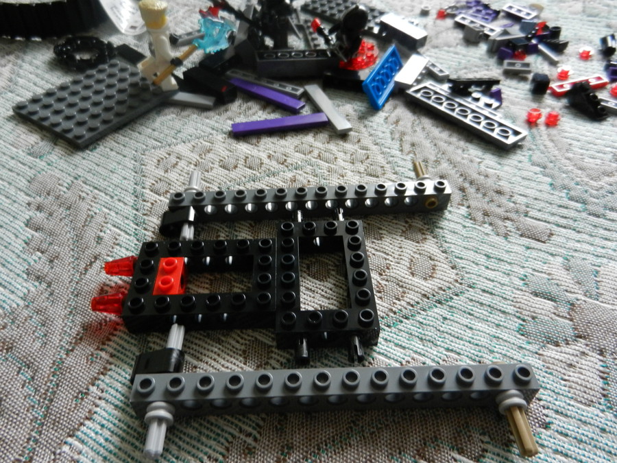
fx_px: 446
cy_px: 232
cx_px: 308
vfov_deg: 54.9
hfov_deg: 69.4
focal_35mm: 25
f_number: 3.5
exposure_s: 1/20
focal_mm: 4.5
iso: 400
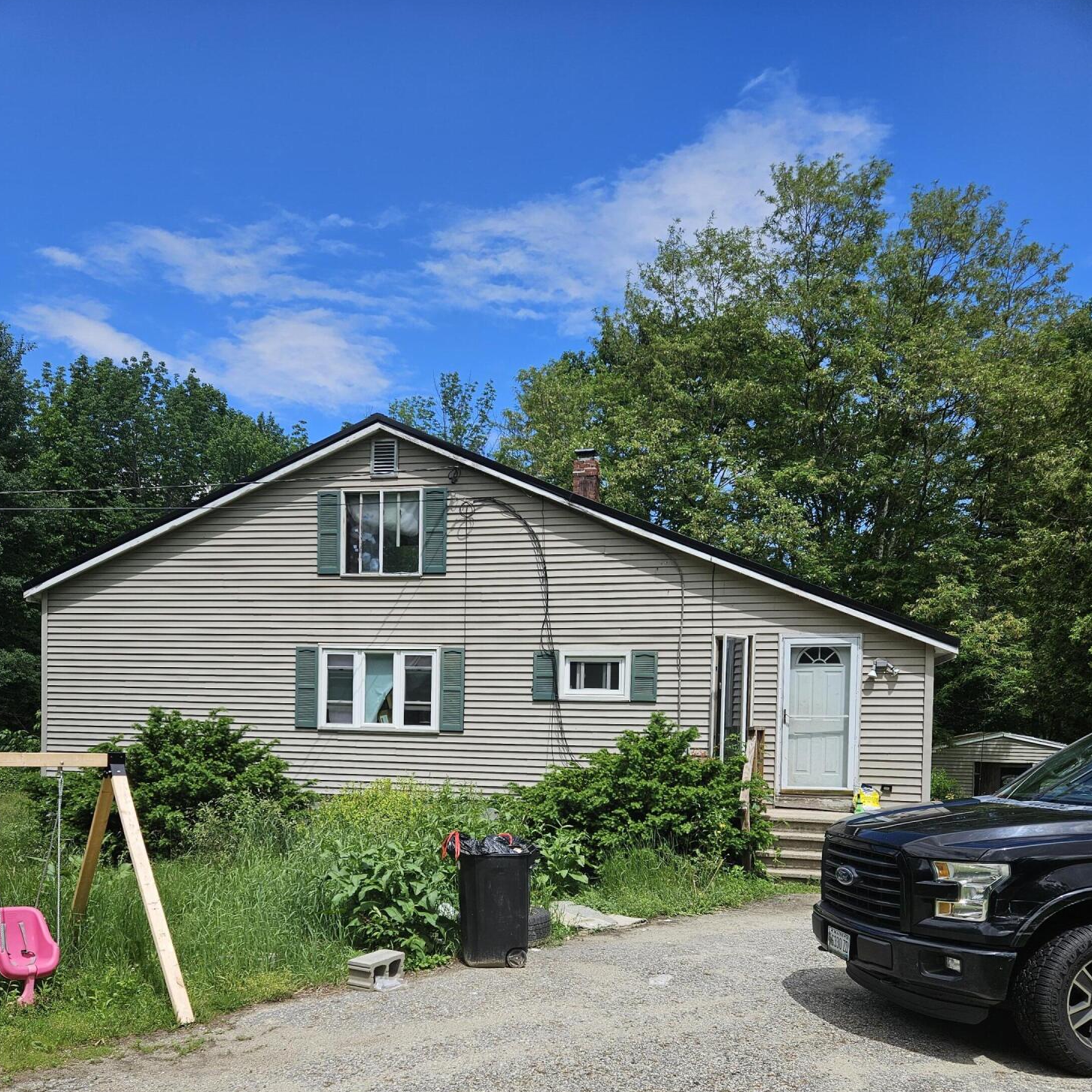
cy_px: 742
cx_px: 532
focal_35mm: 28
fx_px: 999
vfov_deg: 55.9
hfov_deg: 57.3
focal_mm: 5.4
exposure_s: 1/1957
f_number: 1.8
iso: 25
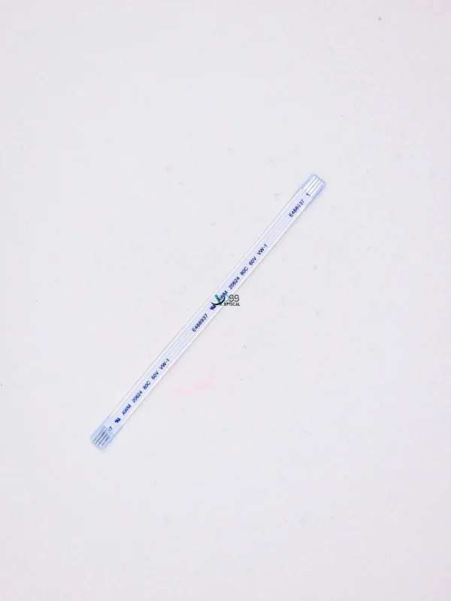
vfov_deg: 28.2
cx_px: 226
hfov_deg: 21.3
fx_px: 1199
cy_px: 300
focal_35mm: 69
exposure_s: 1/919
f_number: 2.4
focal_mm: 7.9
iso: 50
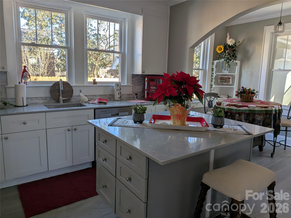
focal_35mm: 24
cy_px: 109
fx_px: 202
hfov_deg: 71.6
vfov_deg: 56.8
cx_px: 146
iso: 31
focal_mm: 4.53
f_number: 1.7
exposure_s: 1/120
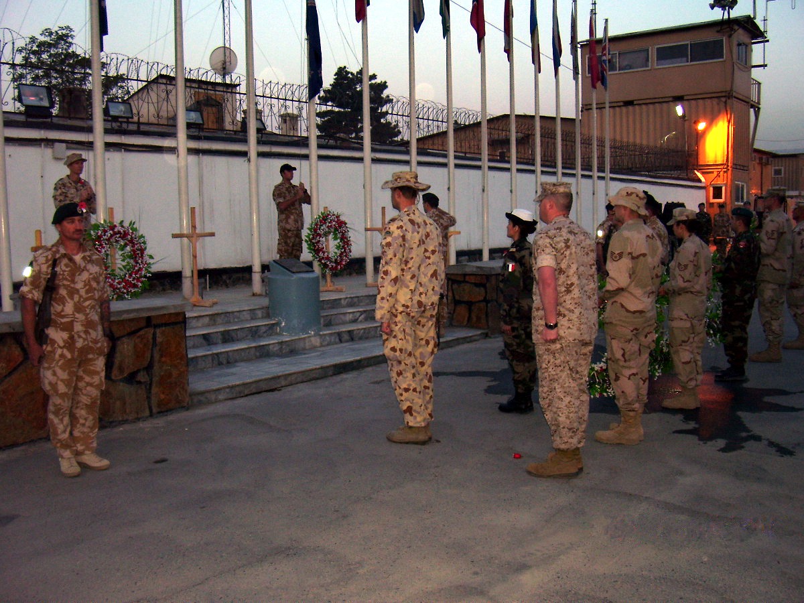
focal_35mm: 34
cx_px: 402
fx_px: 790
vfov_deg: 41.8
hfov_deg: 54.0
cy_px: 302
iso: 80
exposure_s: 1/60
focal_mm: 5.6
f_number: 2.7
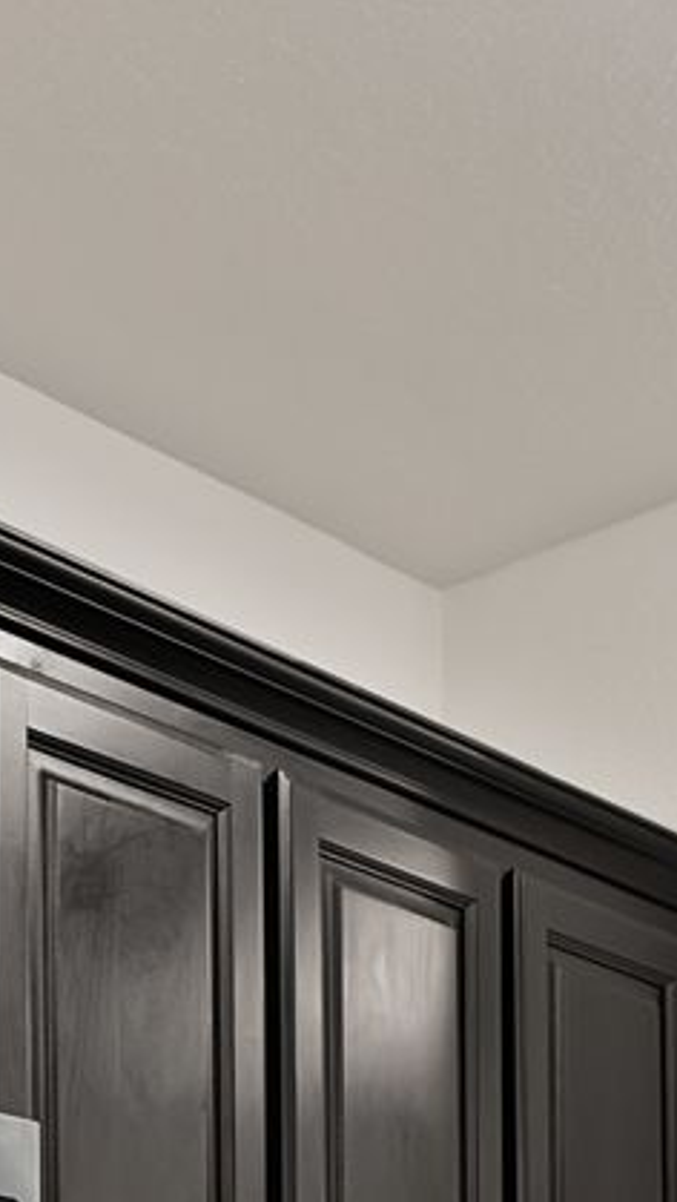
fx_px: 2232
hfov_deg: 14.9
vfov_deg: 24.9
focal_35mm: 70
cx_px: -559
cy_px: 1678
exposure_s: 1/2
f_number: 9
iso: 640
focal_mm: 14
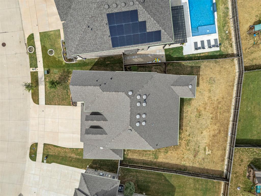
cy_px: 98
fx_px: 181
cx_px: 130
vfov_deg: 56.8
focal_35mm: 24
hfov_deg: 71.6
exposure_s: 1/2500
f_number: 1.7
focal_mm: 6.72
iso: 120
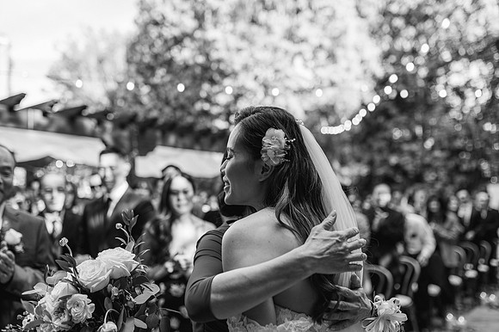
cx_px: 250
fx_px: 485
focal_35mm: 35
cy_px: 166
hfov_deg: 54.5
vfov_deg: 37.8
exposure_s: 1/500
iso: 100
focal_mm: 35
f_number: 2.2
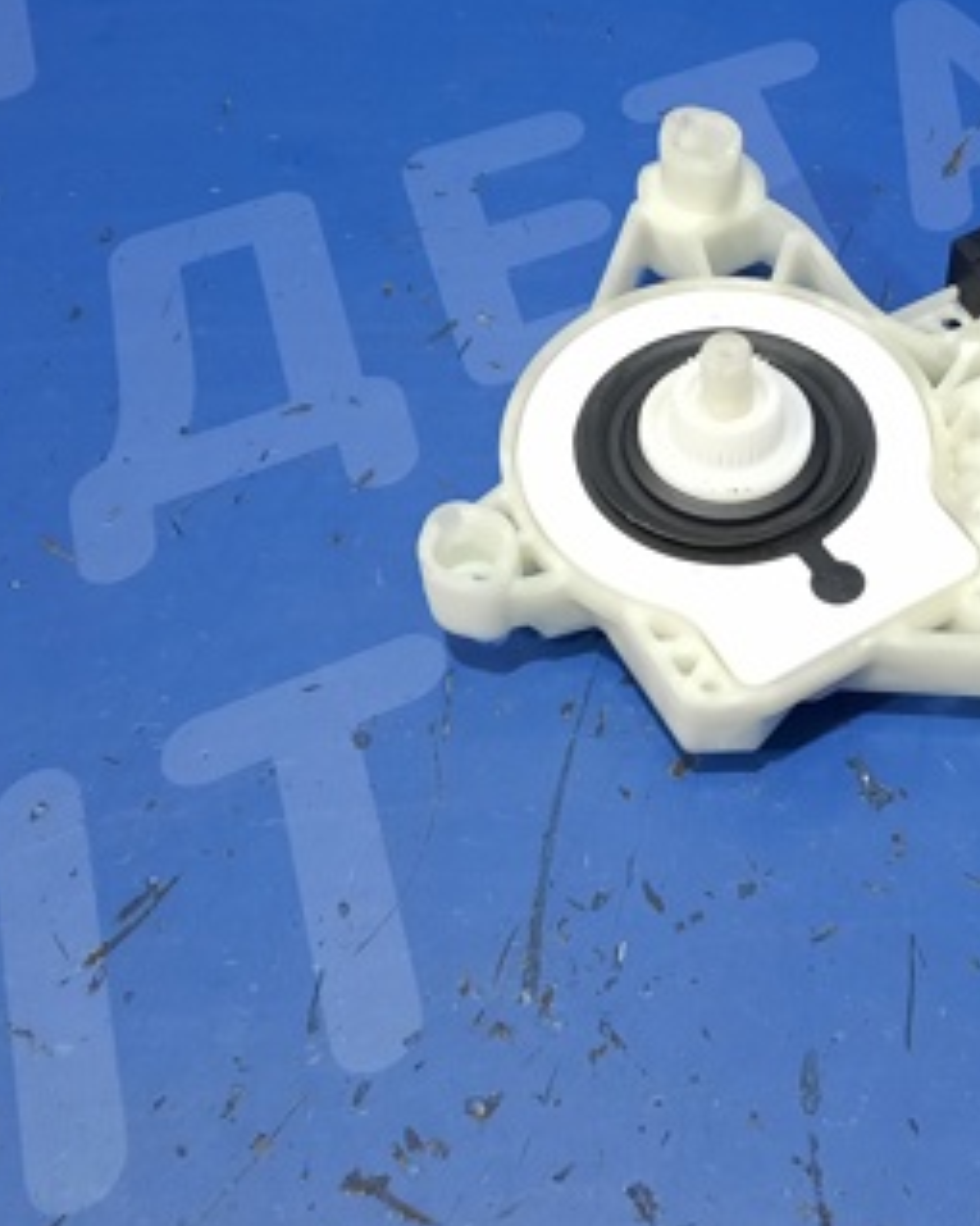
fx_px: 1777
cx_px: 807
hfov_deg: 30.0
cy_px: 442
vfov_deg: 37.8
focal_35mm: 49
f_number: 2
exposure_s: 1/40
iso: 250
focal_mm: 4.6
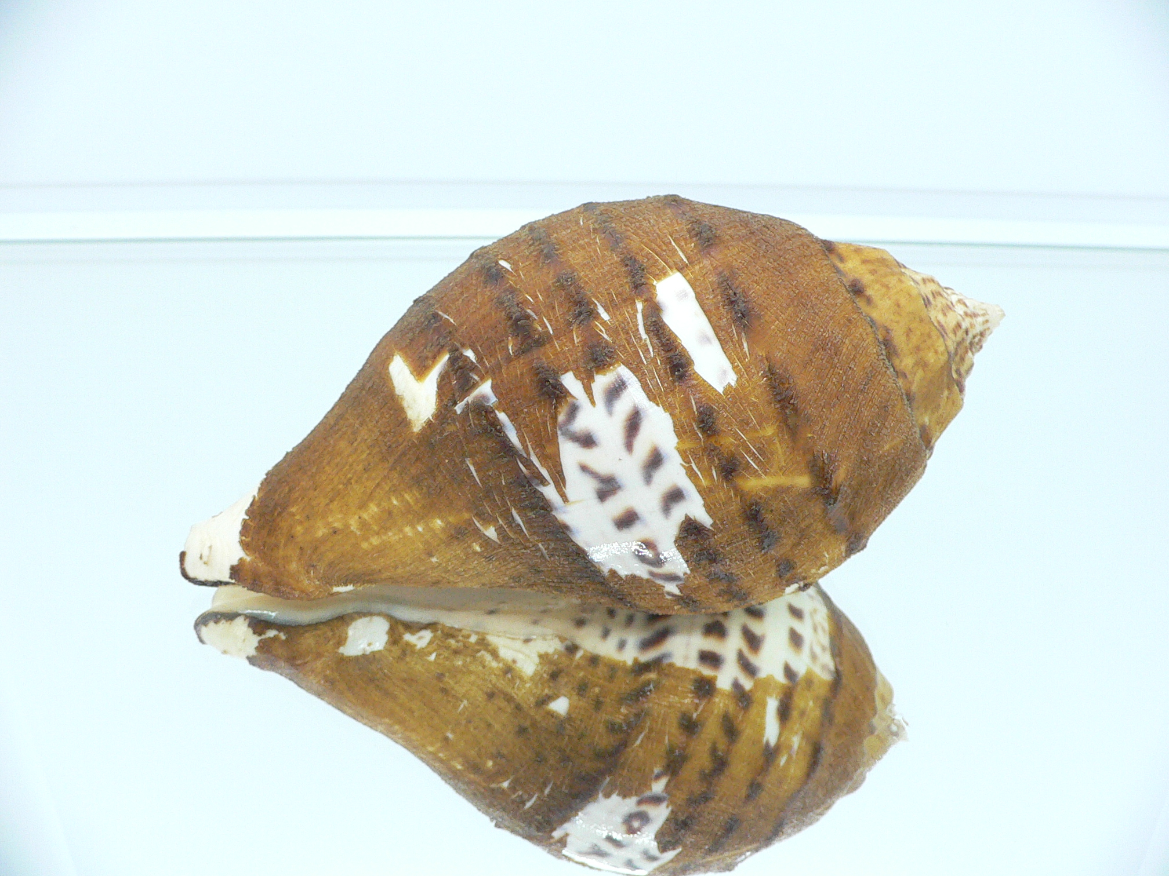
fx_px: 1182
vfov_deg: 40.7
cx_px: 584
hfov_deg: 52.6
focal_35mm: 35
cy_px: 438
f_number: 2.8
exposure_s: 1/50
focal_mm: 4.6
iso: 200
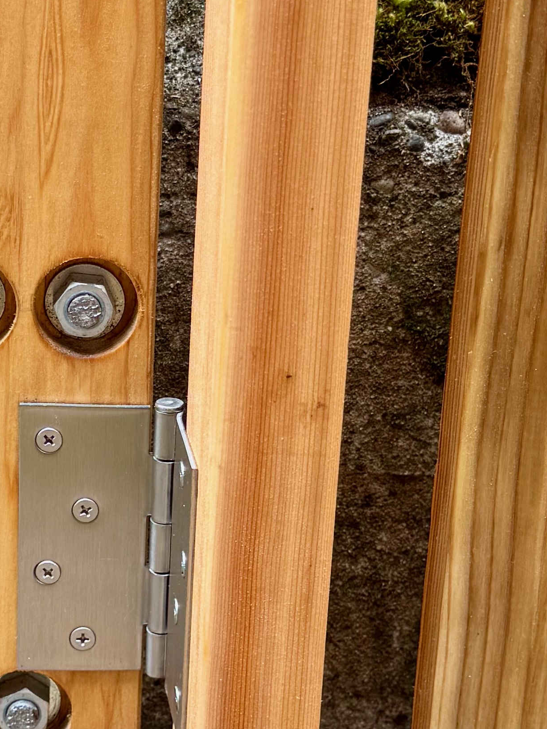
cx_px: 146
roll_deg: -1.9
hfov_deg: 23.1
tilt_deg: -21.4
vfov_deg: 30.6
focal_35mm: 63
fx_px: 1327
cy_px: 445
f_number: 1.78
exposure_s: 1/185
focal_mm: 6.76
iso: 64
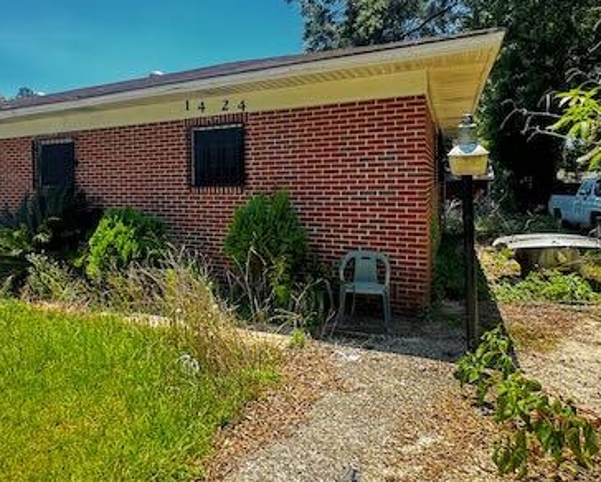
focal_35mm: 24
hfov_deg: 68.6
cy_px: 188
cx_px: 210
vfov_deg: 58.3
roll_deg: +1.2
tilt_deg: -1.5
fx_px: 427
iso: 40
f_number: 2.2
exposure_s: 1/133
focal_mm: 2.22
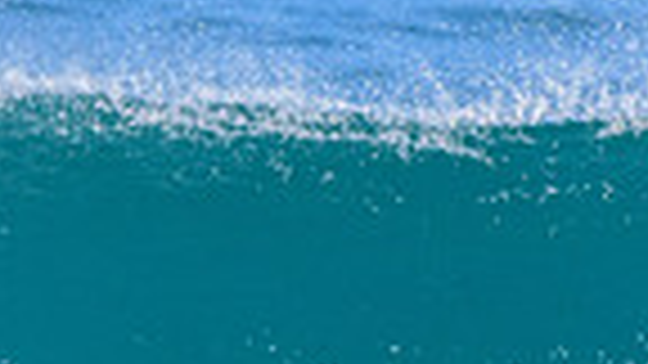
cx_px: 99
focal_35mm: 3164
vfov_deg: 0.4
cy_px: 461
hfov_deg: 0.7
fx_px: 54365
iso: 400
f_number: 5.6
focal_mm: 500
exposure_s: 1/2000
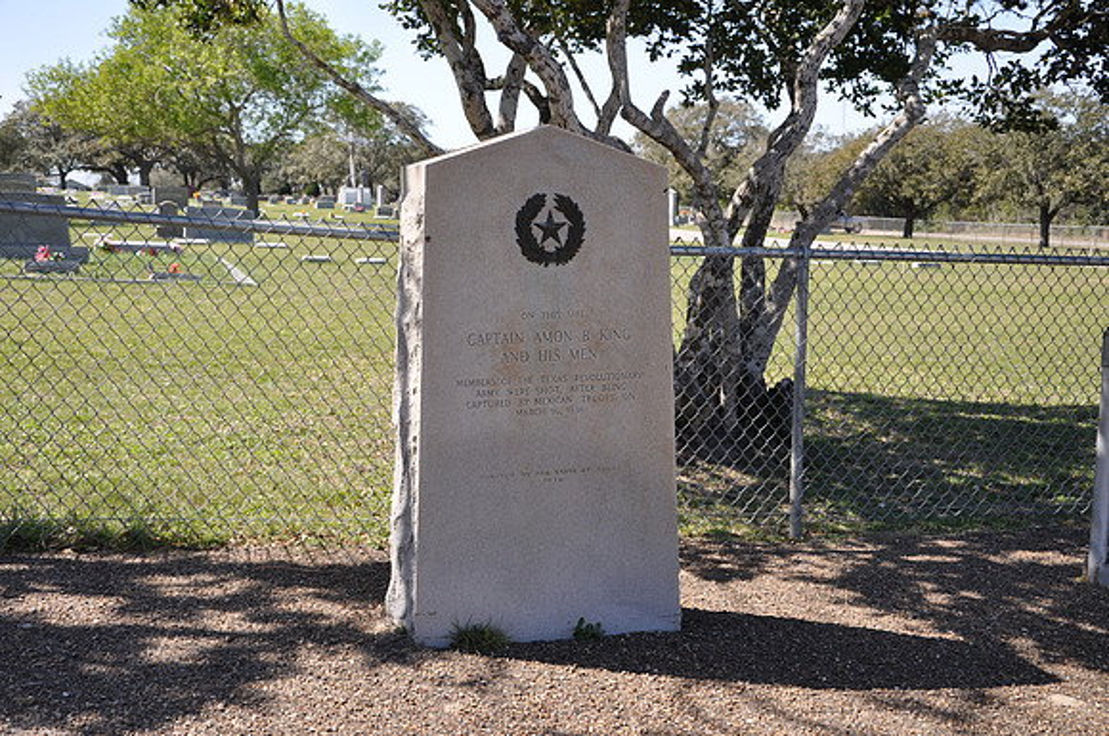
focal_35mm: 45
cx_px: 554
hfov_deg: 43.7
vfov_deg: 29.8
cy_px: 368
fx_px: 1384
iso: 200
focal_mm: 30
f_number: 6.3
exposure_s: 1/160
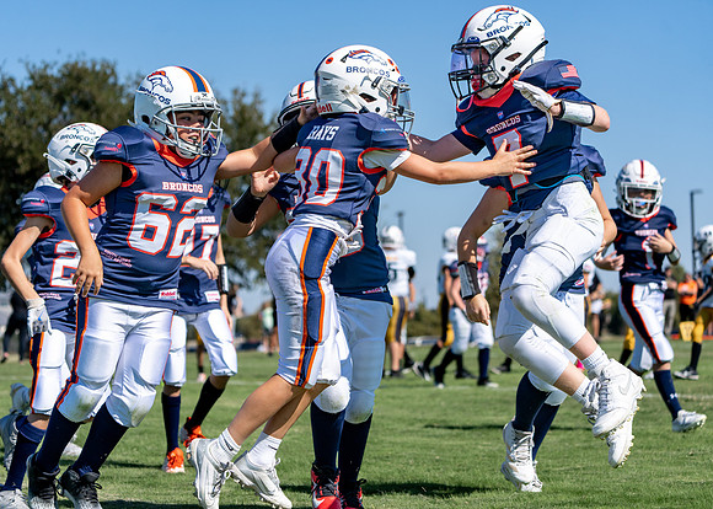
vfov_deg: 13.6
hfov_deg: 19.0
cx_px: 330
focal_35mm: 105
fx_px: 2128
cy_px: 254
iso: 250
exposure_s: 1/2500
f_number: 4.5
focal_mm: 100
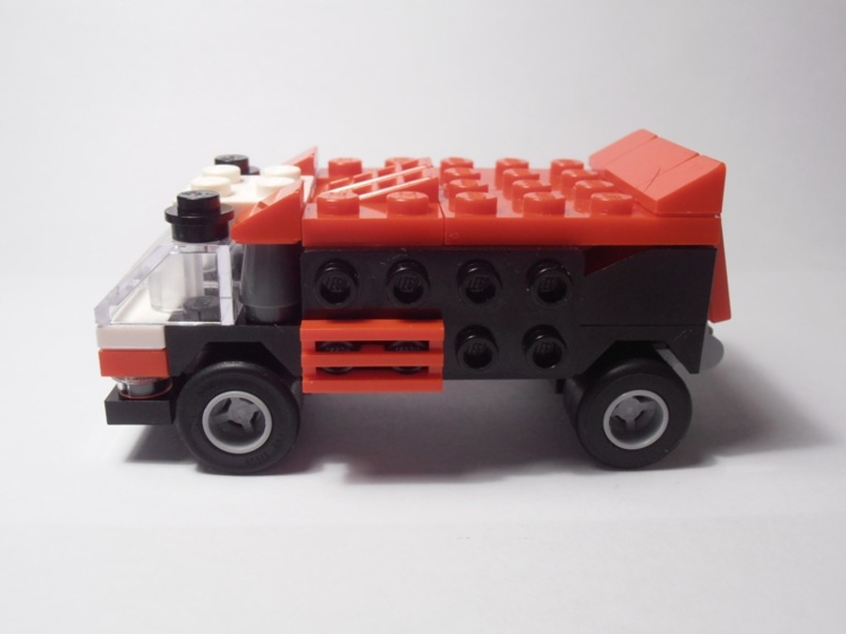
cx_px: 423
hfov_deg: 50.1
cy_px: 317
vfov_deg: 38.7
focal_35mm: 37
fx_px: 904
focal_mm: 6.61
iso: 100
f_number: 3.9
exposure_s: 1/40
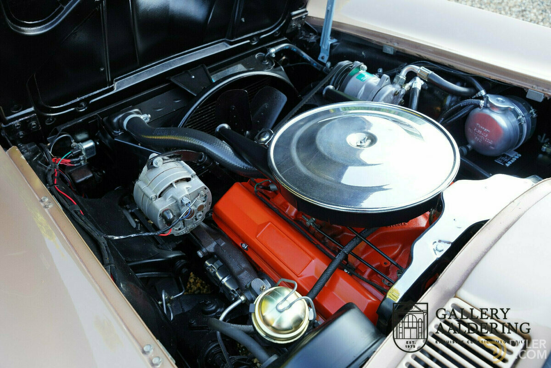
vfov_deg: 42.7
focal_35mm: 31
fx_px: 470
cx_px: 276
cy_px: 184
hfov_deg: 60.8
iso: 200
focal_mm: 30.7
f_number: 5.6
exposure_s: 1/40
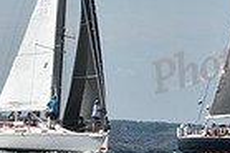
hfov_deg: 7.0
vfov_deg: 4.7
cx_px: 68
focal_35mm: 293
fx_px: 1868
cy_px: -12
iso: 320
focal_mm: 70
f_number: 10
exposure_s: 1/1250
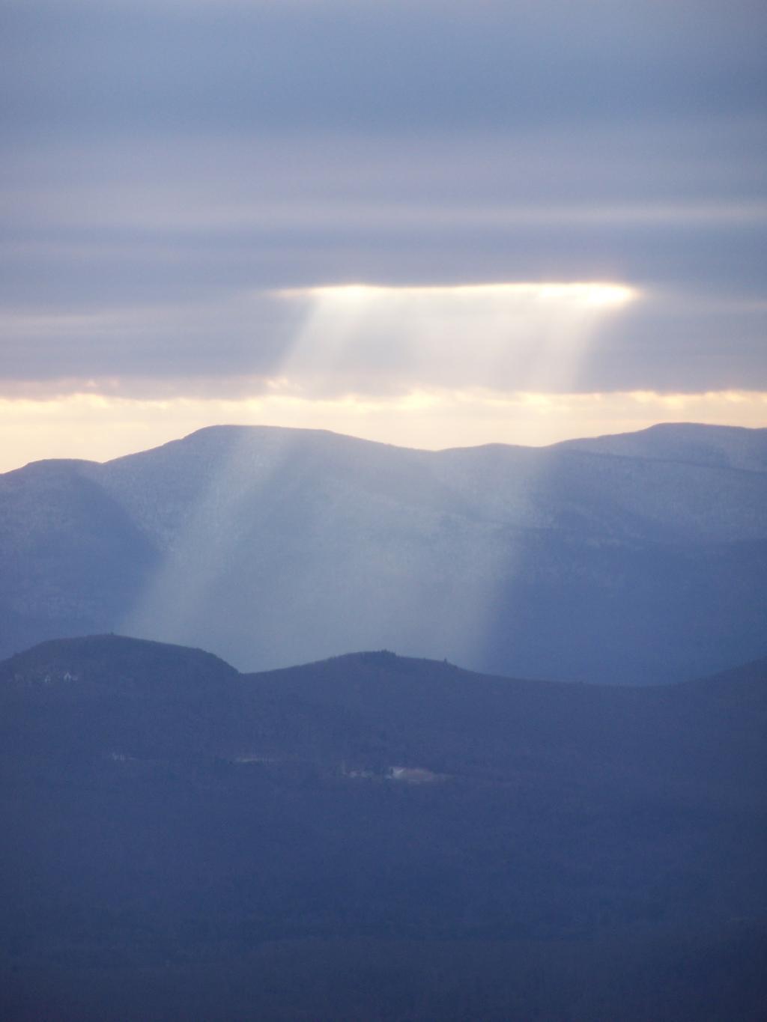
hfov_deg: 5.5
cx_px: 384
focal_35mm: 268
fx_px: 7916
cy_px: 511
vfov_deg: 7.4
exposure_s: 1/160
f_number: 3.6
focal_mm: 44.4
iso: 80
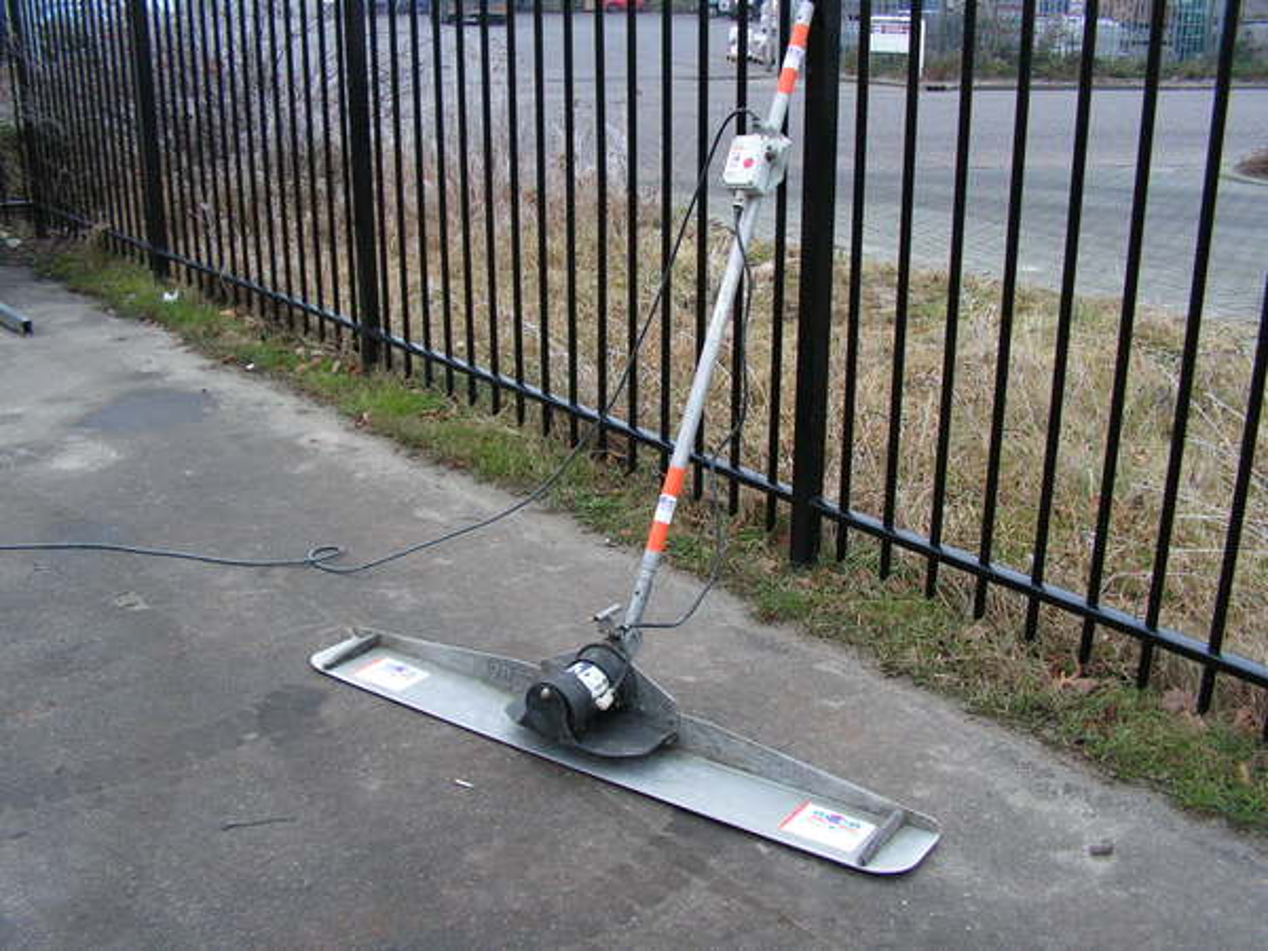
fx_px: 1319
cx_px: 634
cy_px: 476
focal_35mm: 36
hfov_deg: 51.4
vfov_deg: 39.7
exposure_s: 1/40
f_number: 3.2
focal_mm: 6
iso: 160
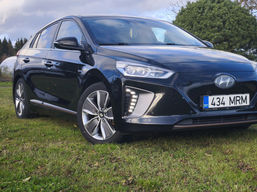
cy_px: 84
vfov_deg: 23.3
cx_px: 168
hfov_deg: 30.5
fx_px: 468
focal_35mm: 63
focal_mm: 6.57
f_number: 1.6
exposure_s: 1/803
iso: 50
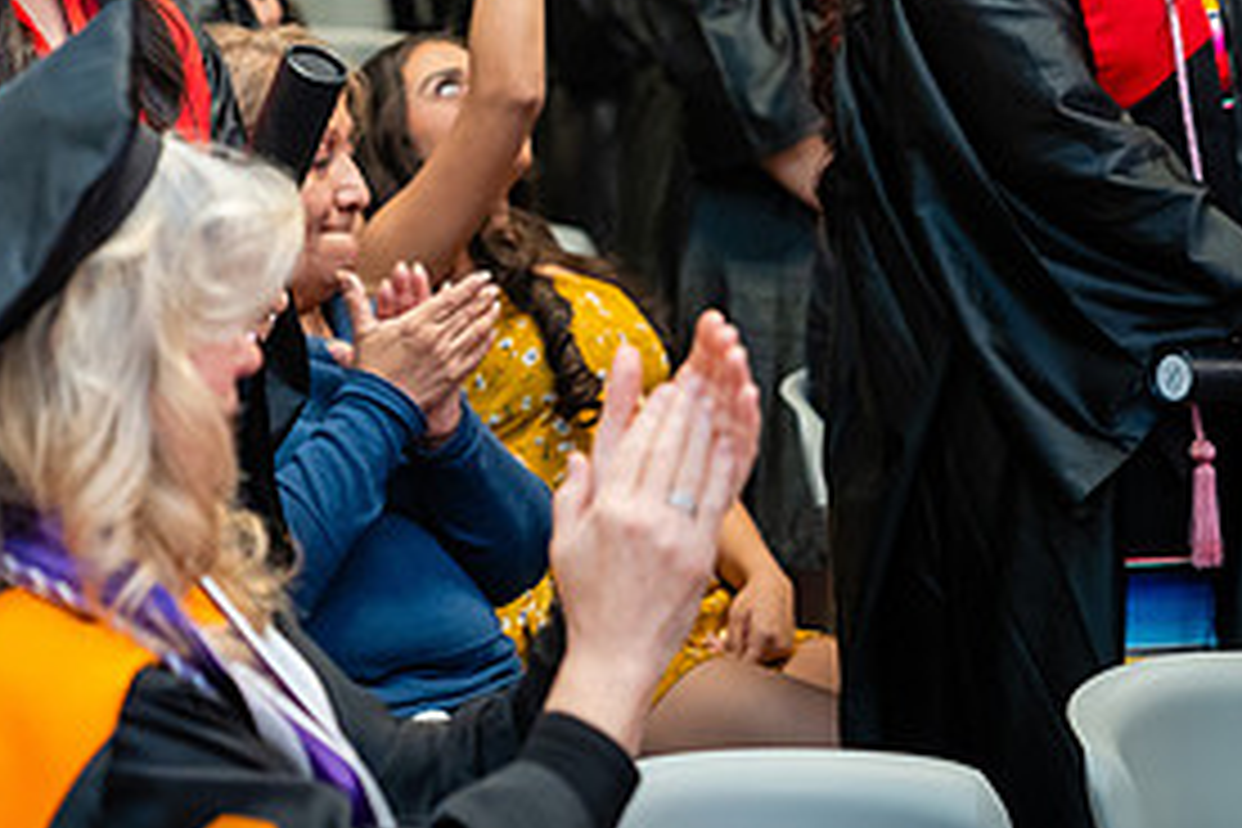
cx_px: 188
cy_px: -67
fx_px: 5347
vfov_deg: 8.8
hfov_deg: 13.2
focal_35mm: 155
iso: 3200
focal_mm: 70
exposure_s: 1/160
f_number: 2.8
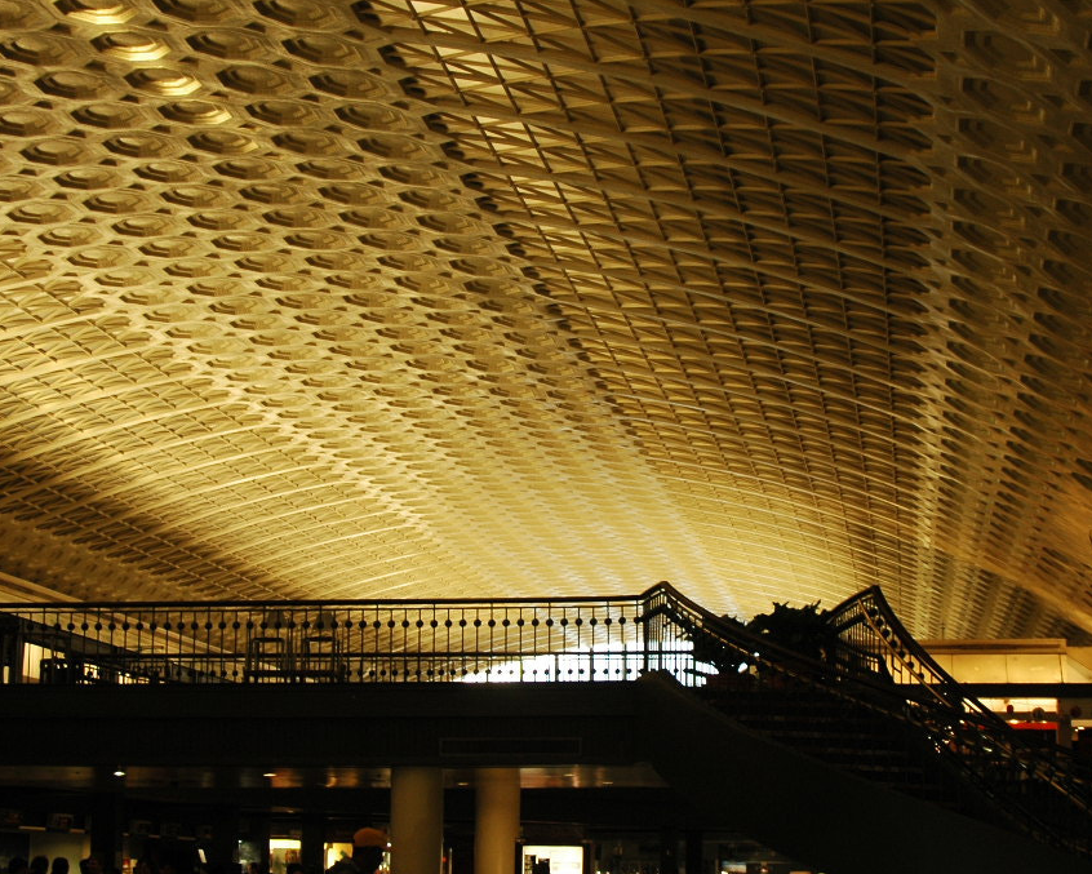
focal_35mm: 70
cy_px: 498
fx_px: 2263
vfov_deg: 21.8
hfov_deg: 27.1
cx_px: 613
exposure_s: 1/30
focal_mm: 28
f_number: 3.5
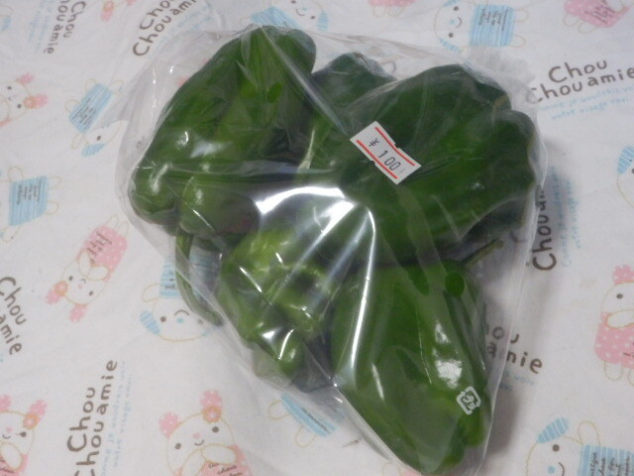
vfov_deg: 28.6
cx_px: 317
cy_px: 238
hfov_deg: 37.5
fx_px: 934
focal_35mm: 51
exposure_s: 1/40
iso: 800
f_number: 4.4
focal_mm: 9.1
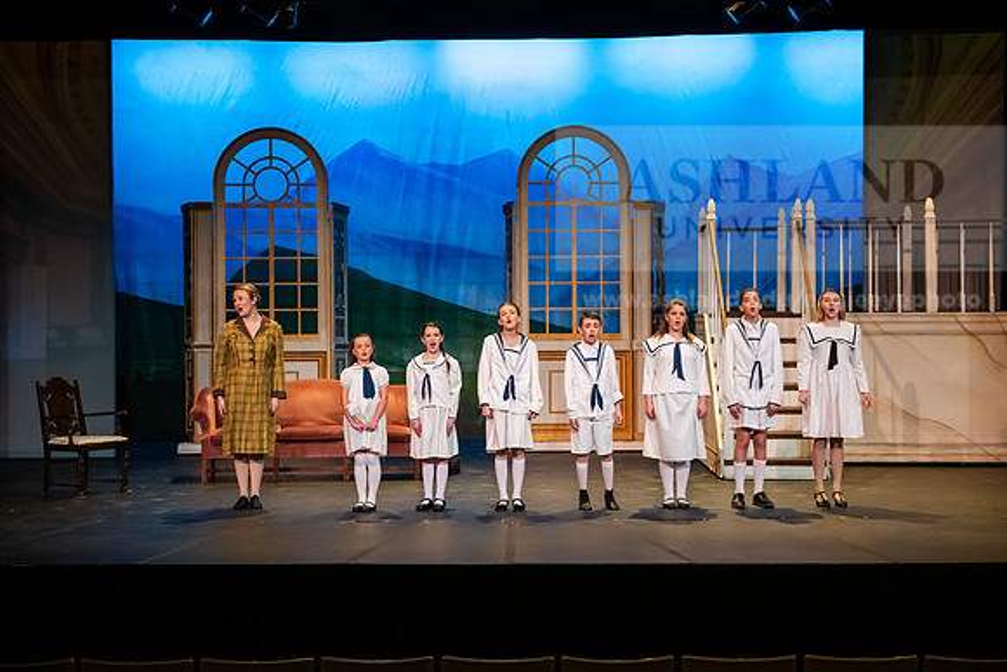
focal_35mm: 60
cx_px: 504
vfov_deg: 22.6
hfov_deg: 33.4
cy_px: 336
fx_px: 1679
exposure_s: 1/200
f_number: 3.2
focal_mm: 60
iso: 3200
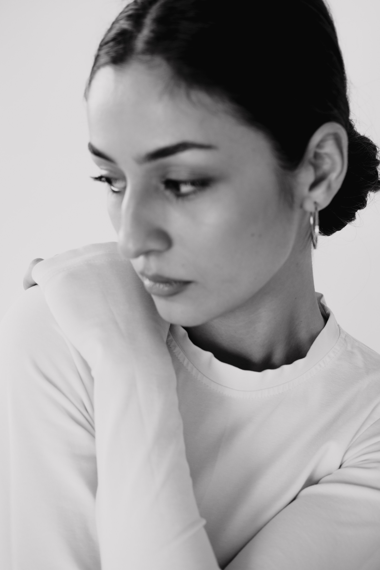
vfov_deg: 37.5
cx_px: 190
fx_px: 839
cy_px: 285
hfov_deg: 25.5
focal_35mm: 53
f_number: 2.8
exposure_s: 1/180
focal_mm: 35
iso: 200
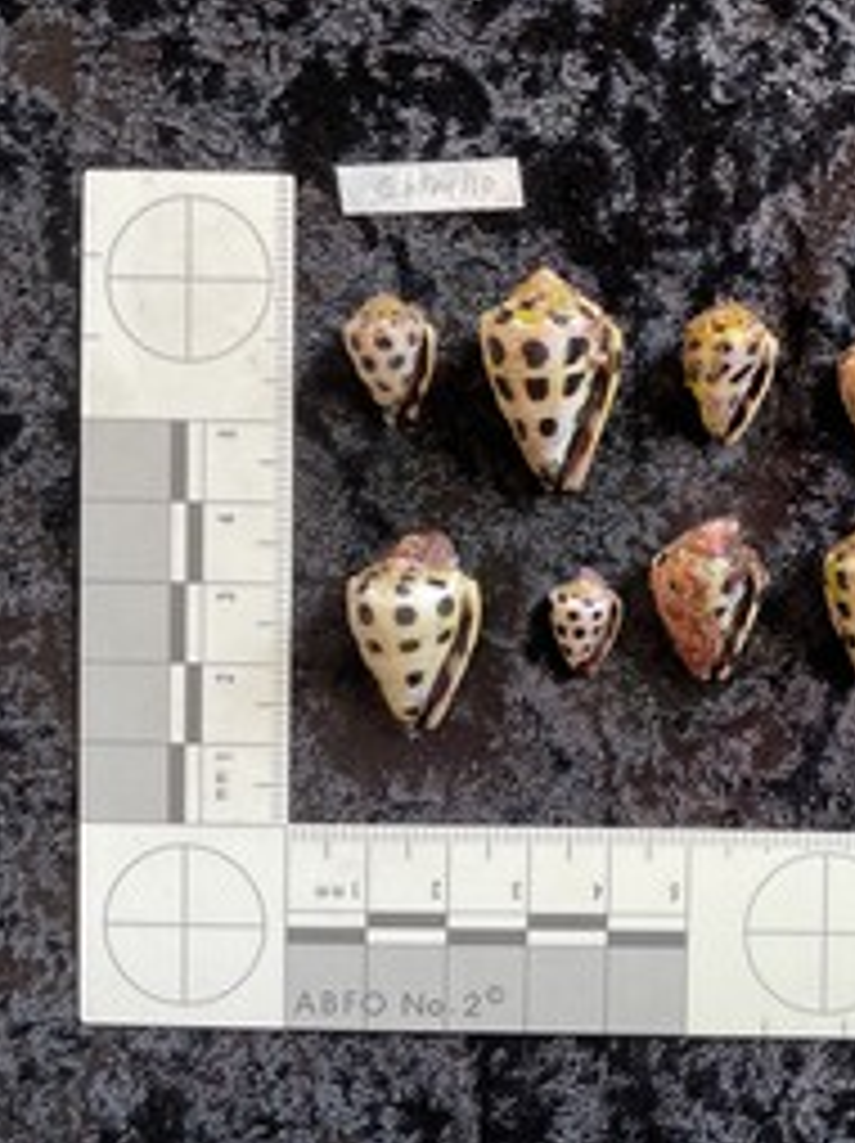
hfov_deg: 34.1
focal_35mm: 40
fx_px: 1320
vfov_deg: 46.8
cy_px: 560
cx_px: 752
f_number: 1.8
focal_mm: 3
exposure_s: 1/50
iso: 40
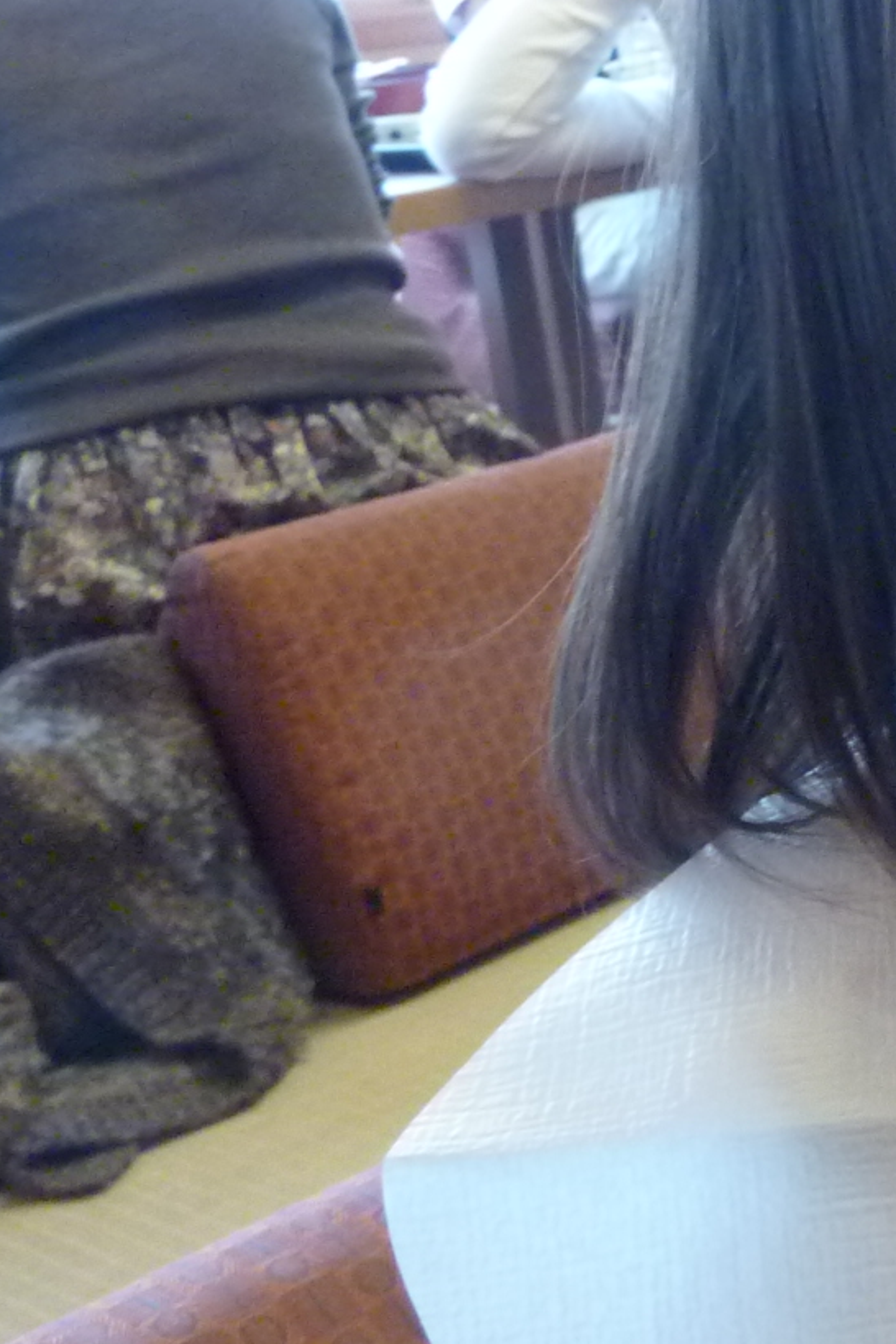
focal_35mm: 65
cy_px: 381
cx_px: 1613
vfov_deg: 30.6
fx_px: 2426
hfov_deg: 17.2
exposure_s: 1/15
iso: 400
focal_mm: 4.1
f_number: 3.3
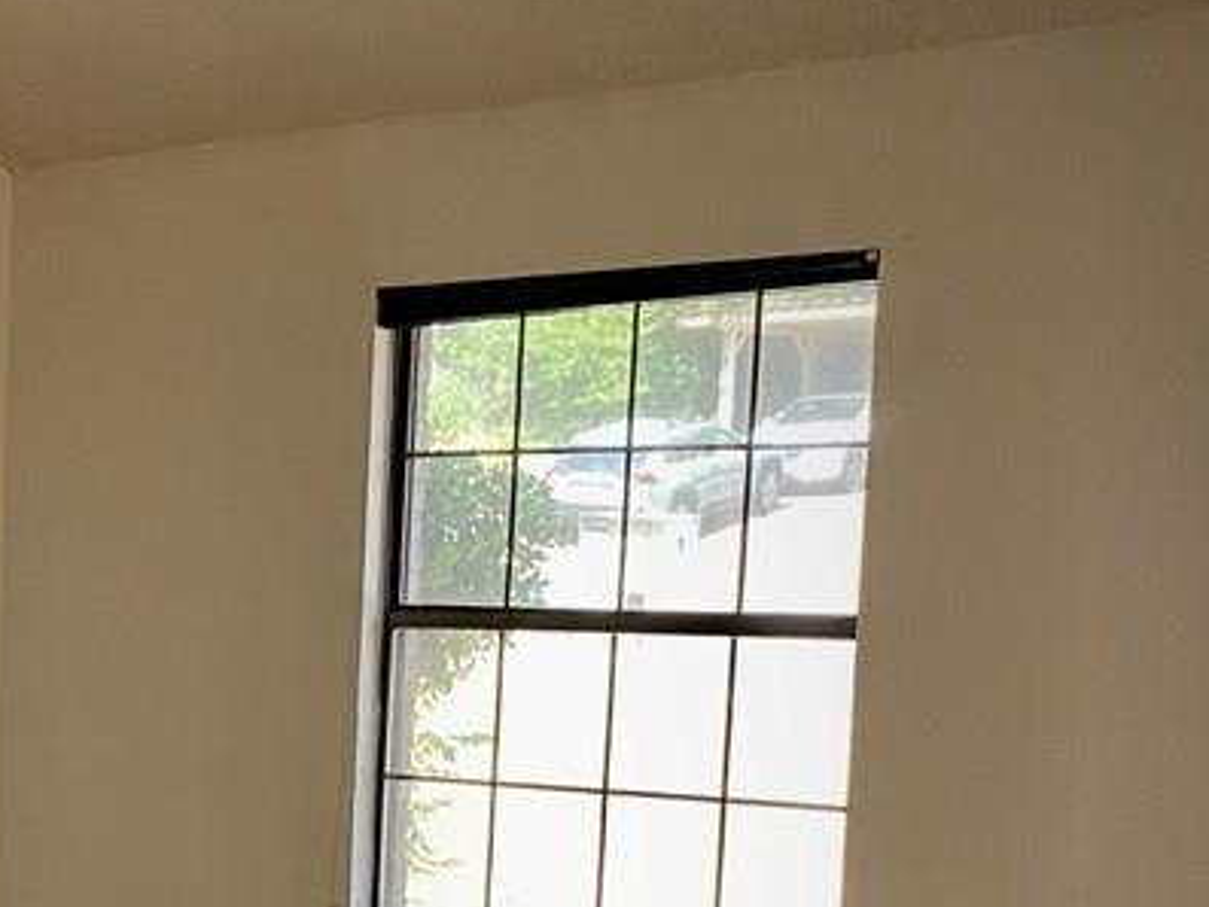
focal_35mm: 67
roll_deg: -0.1
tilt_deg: -8.0
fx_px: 2341
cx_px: -274
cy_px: 905
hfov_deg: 25.7
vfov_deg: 21.2
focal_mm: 4.25
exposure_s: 1/60
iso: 100
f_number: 1.8
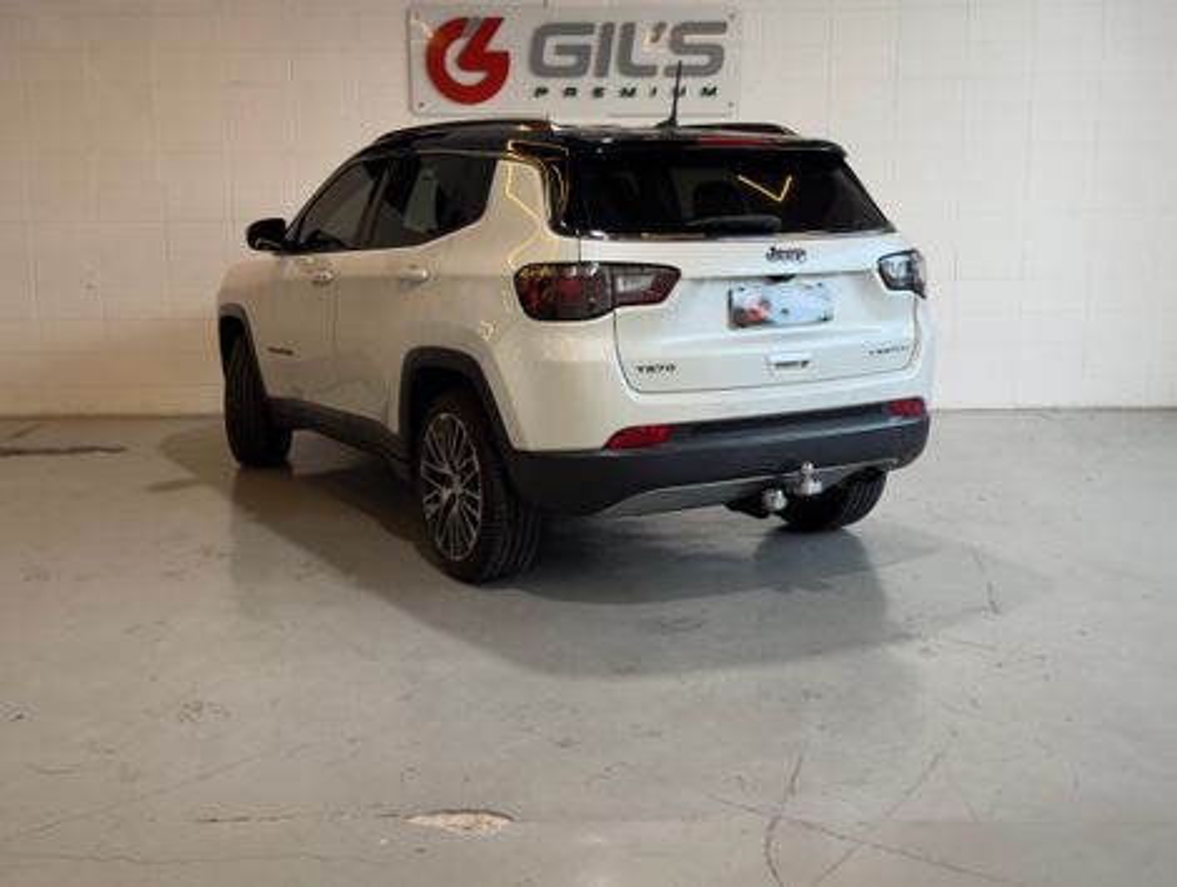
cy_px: 444
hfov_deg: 71.5
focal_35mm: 24
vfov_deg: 56.9
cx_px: 588
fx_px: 817
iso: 80
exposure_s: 1/60
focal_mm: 6.76
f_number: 1.78
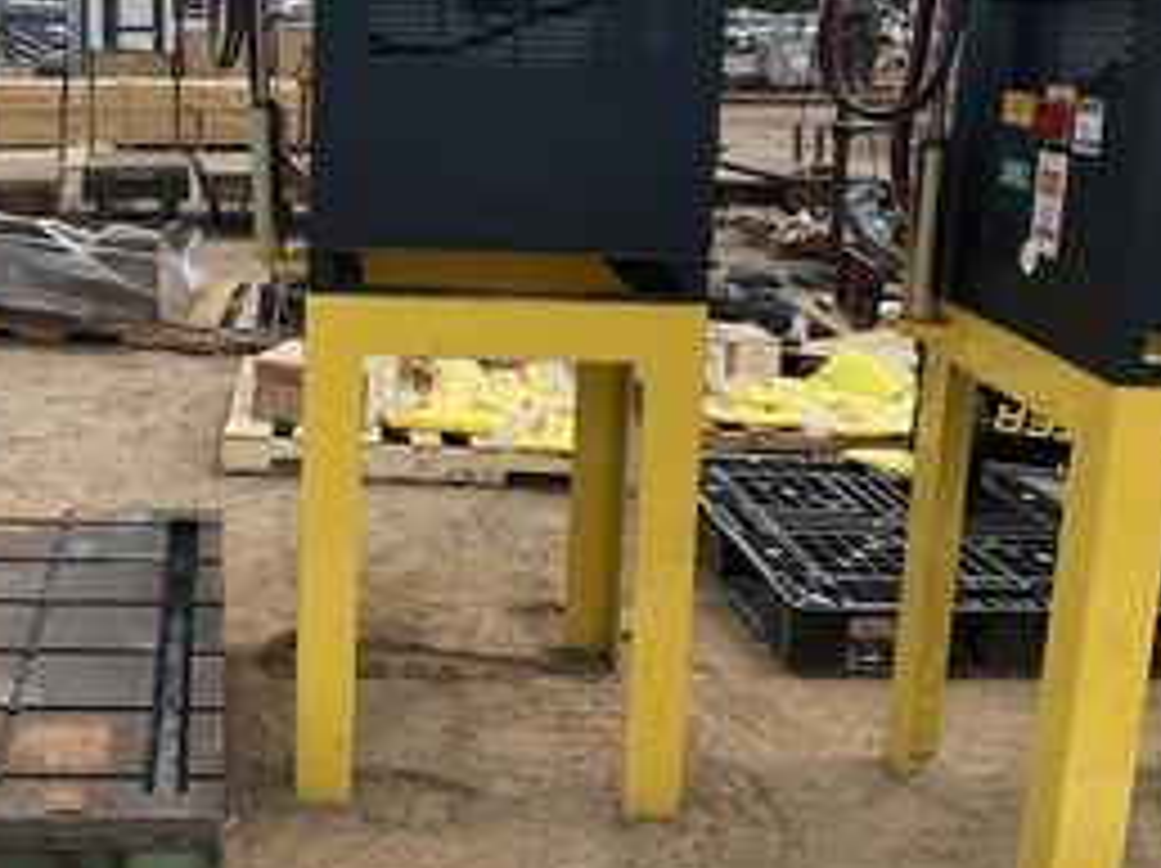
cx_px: 333
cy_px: 238
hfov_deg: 41.2
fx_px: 1508
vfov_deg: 31.7
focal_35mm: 45
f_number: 1.8
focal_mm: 3
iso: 25
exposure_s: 1/2141
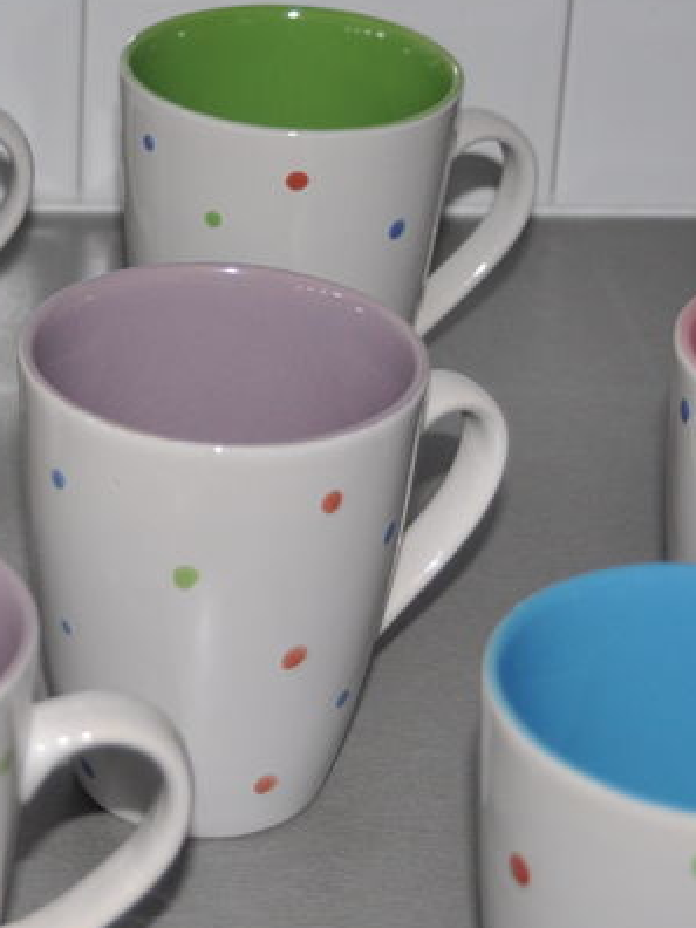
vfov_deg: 15.5
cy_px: 448
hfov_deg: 11.6
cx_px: 54
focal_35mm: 127
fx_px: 3410
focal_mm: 35
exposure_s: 1/60
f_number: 4.5
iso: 500
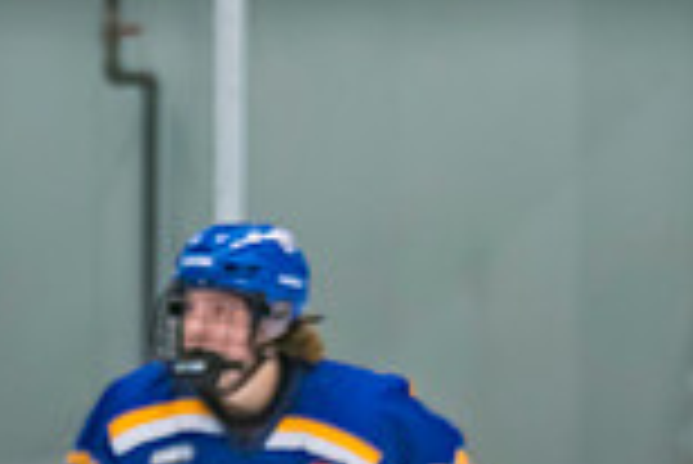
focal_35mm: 703
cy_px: 604
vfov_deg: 2.0
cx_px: 1201
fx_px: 13545
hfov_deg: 2.9
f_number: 2.8
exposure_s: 1/640
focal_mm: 123
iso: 2000
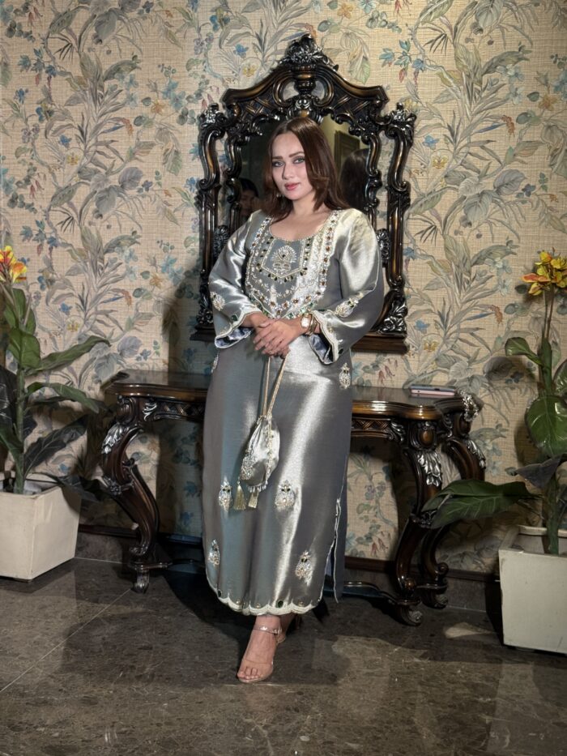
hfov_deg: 30.3
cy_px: 378
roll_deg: -2.4
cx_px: 284
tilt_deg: -6.6
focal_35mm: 48
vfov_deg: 39.7
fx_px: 1048
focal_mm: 6.76
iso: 125
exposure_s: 1/50
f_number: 1.78
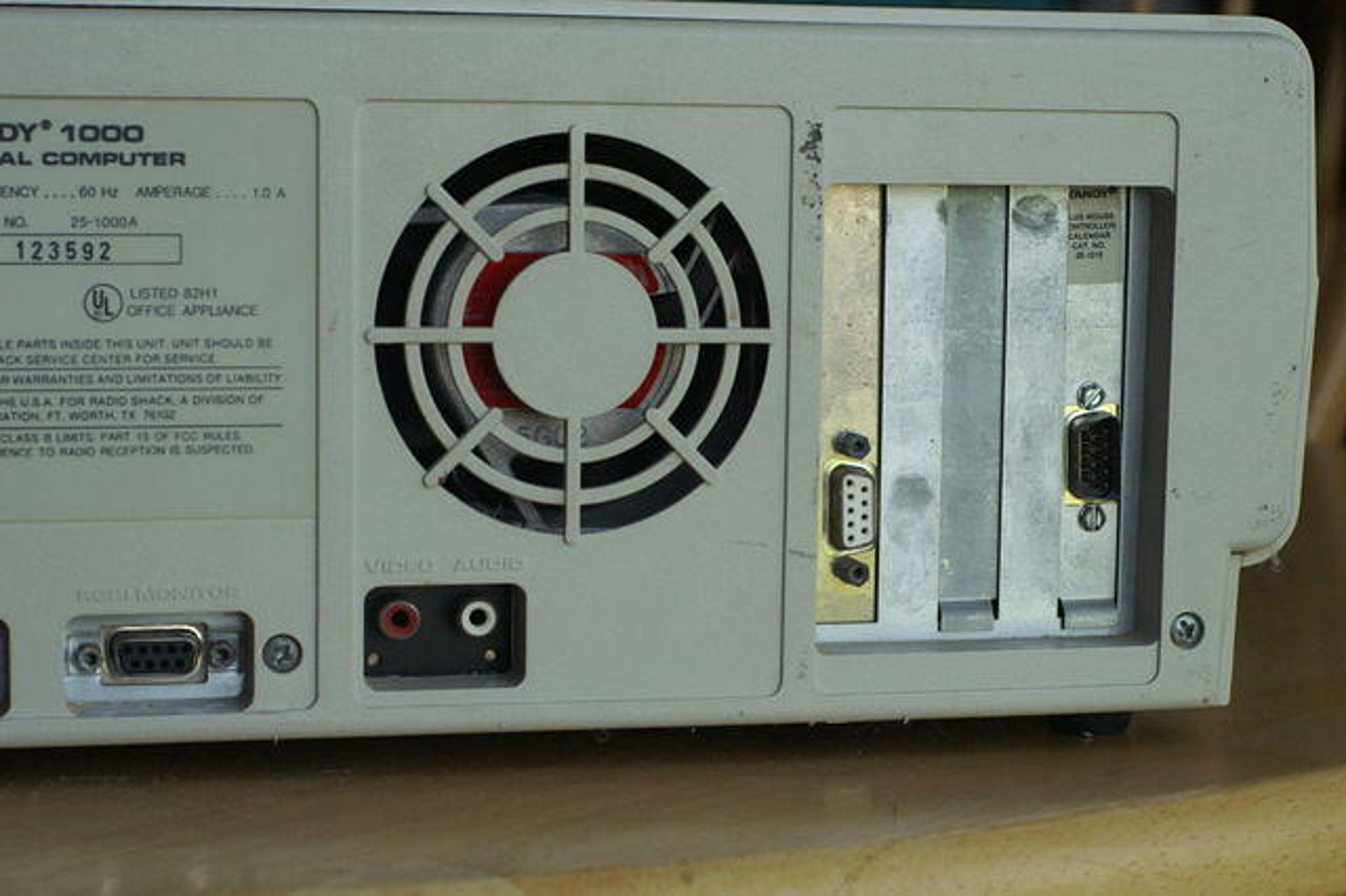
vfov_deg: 18.2
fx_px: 2803
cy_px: 448
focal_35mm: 75
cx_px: 673
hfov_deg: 27.0
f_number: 8
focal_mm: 50
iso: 800
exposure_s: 1/200
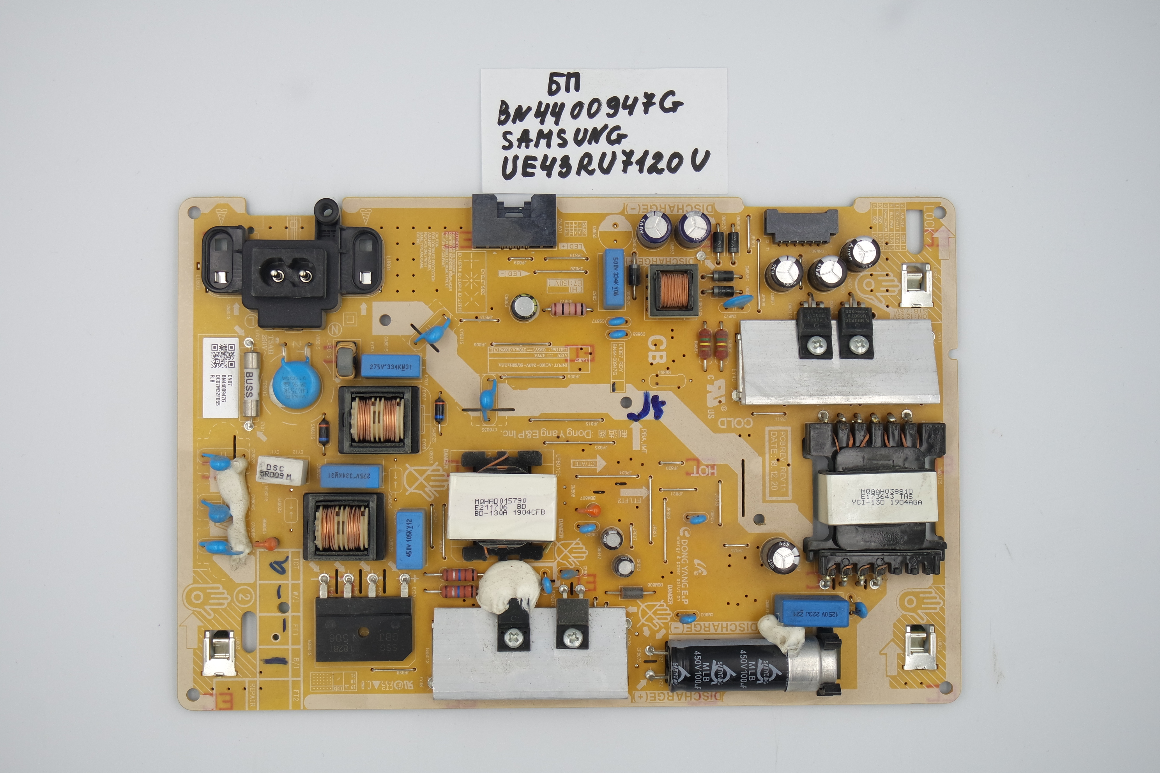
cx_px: 580
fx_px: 1547
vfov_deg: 28.1
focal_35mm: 48
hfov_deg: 41.1
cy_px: 386
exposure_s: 1/125
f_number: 5
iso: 160
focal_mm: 18
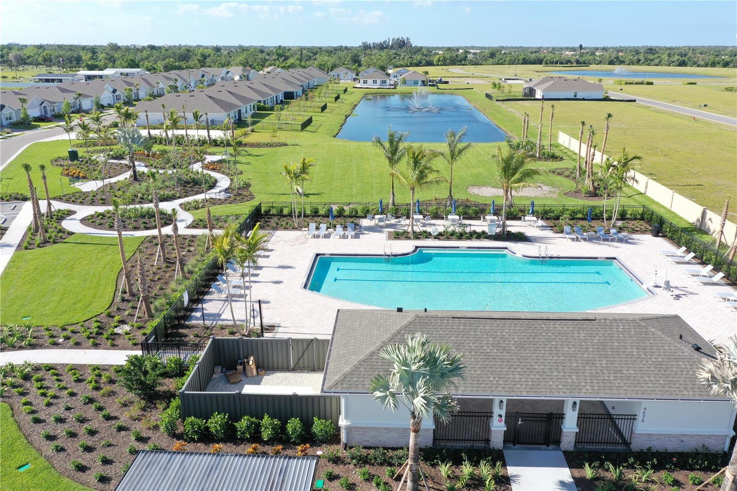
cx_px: 368
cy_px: 246
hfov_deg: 65.5
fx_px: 573
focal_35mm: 28
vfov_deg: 46.4
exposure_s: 1/320
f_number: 5
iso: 100
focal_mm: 10.26
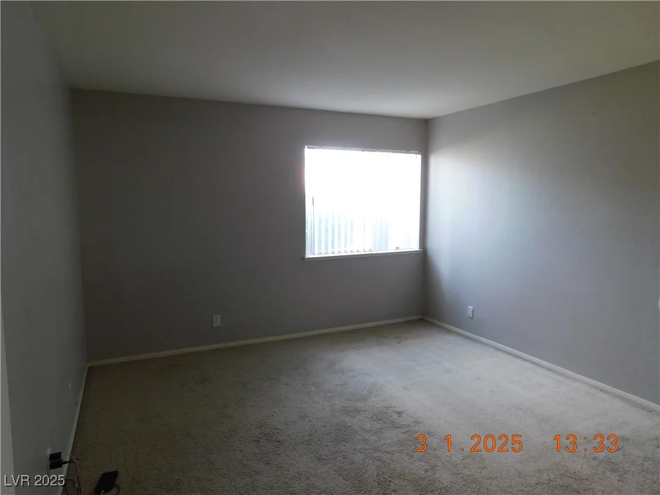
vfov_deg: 58.9
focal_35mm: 23
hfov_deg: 73.9
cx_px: 330
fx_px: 439
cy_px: 248
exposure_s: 1/30
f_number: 3
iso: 220
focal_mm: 4
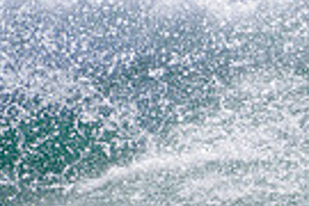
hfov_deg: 0.8
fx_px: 22555
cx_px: 699
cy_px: 18
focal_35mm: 2628
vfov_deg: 0.5
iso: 110
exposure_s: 1/2000
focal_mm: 500
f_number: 5.6
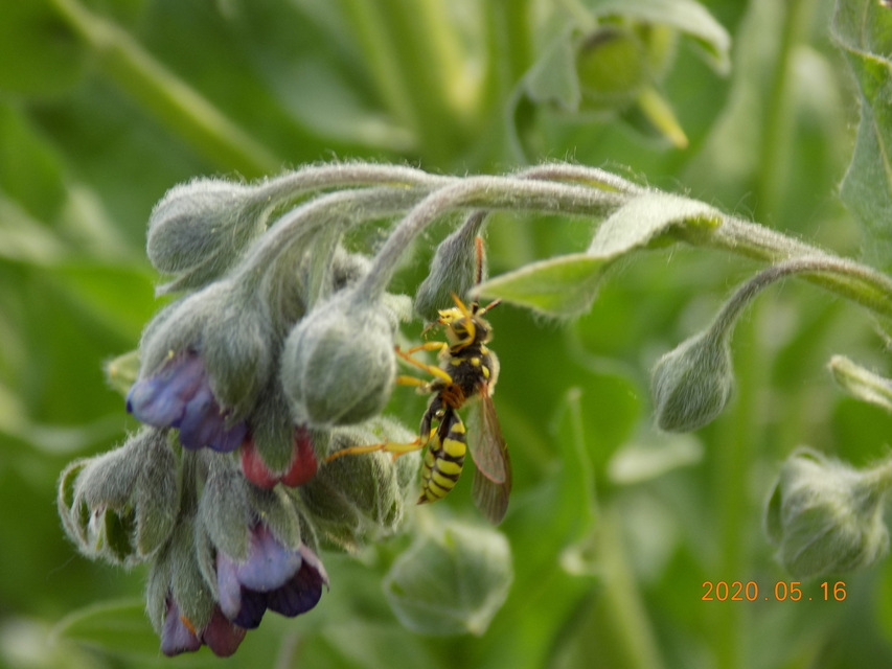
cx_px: 446
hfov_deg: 16.7
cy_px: 334
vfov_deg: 12.6
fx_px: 3041
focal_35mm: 118
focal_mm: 20.9
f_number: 4.8
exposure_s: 1/80
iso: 80
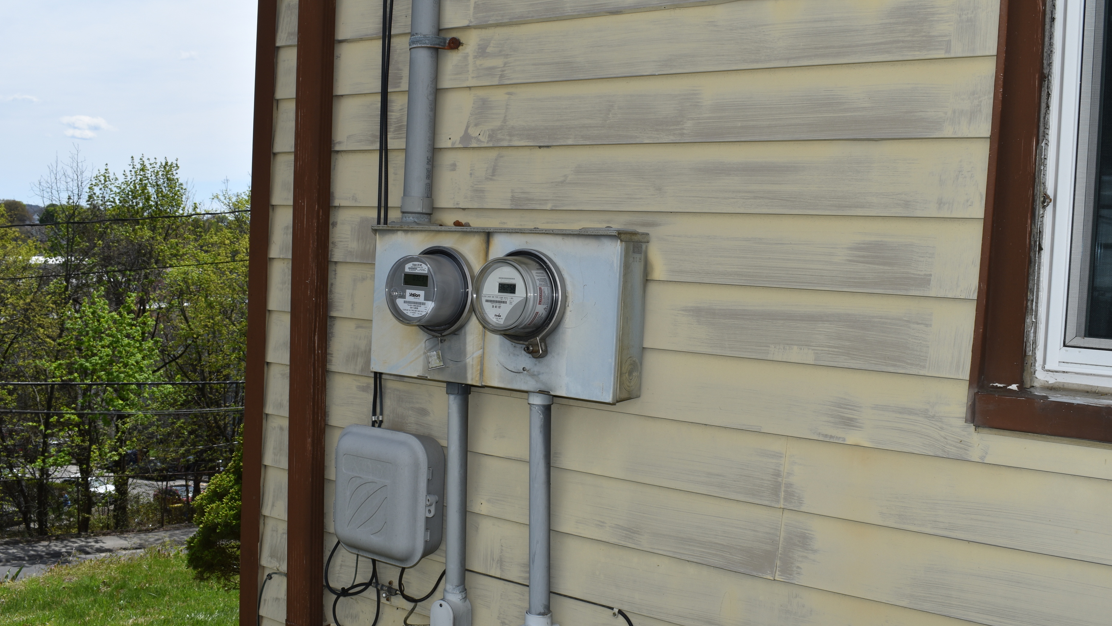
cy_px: 307
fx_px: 1120
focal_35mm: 38
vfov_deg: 31.2
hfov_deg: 52.8
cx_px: 558
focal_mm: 24
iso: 100
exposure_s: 1/200
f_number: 11
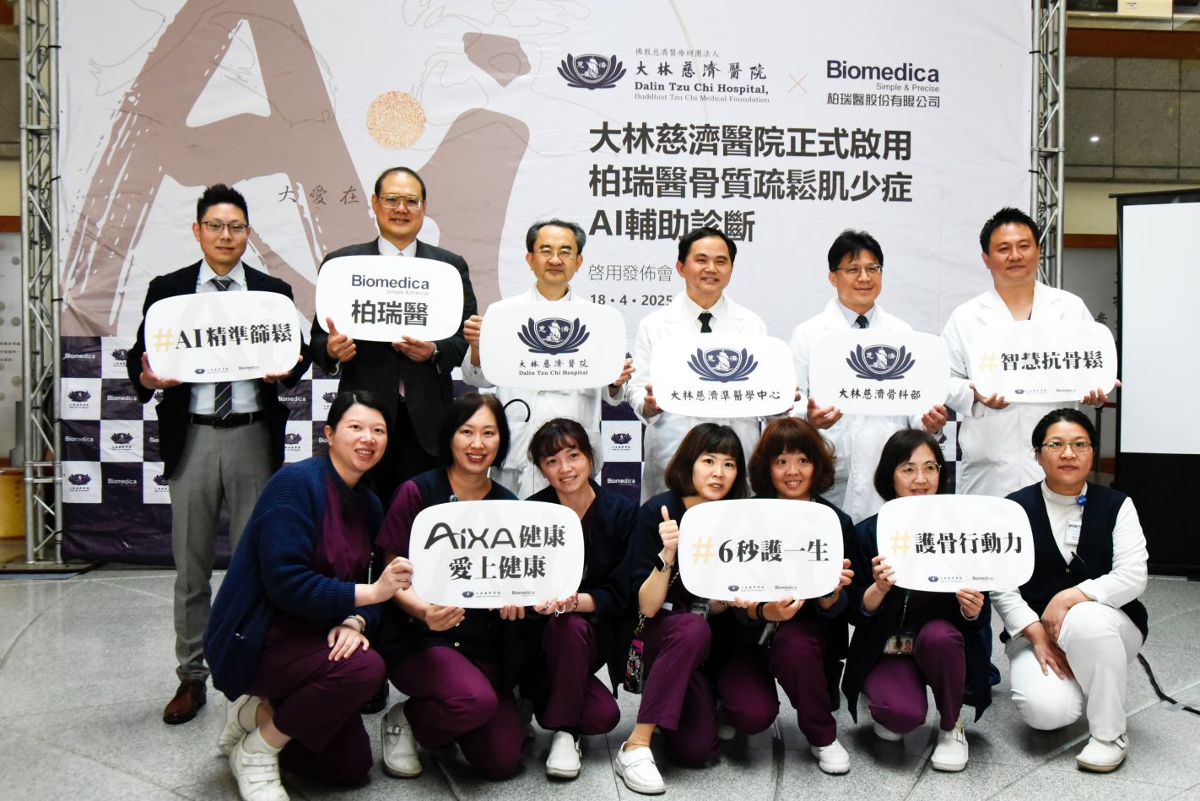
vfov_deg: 36.9
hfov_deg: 53.1
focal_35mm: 36
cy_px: 391
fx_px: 1200
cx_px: 642
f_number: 9
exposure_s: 1/320
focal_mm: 32
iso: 6400
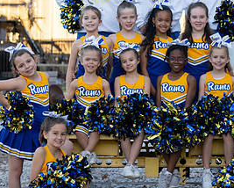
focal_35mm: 155
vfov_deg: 10.0
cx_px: 156
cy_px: 90
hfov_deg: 12.4
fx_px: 1074
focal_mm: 70
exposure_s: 1/320
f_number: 3.5
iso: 250
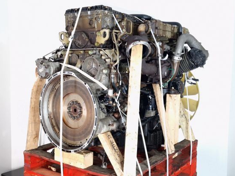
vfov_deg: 54.9
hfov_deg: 69.3
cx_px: 126
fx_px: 170
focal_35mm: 25
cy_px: 88
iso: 250
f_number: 1.8
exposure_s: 1/50
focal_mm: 6.4
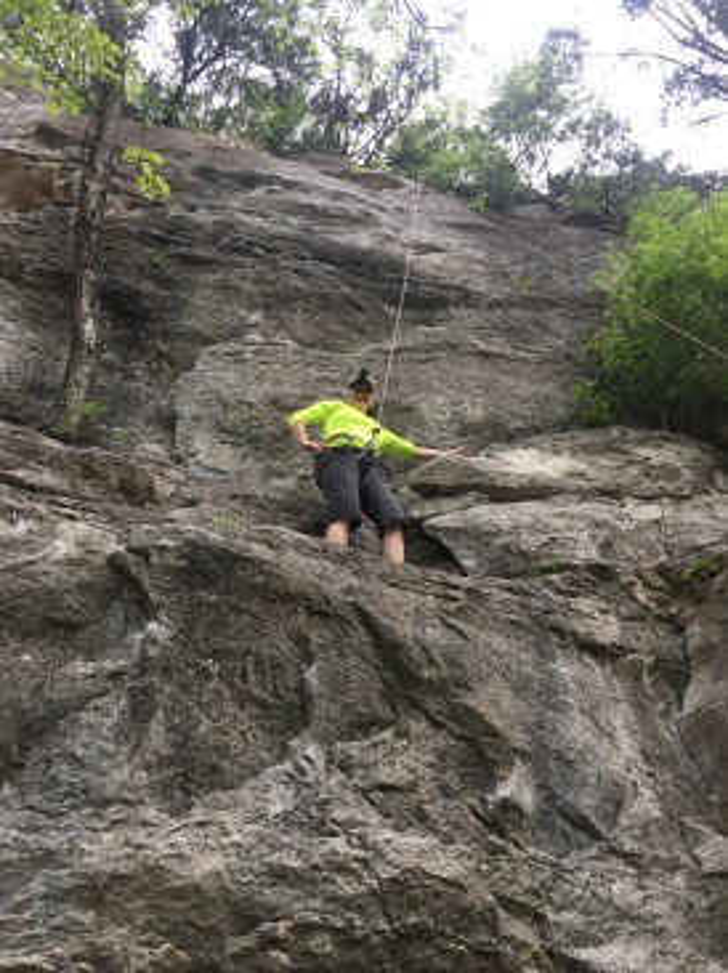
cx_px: 364
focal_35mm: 29
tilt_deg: +48.4
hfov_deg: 48.2
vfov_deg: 61.7
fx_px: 814
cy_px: 486
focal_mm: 4.15
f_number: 2.2
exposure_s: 1/60
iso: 25
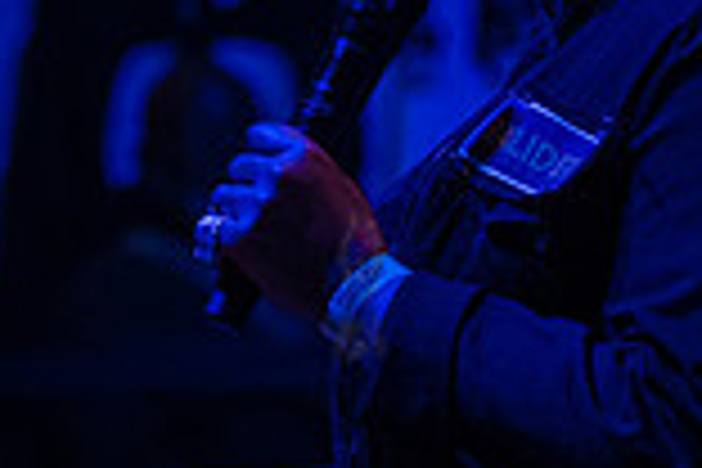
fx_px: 7760
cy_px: -153
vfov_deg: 3.4
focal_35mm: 398
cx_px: 356
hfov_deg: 5.2
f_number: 3.5
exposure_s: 1/400
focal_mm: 107
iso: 10000
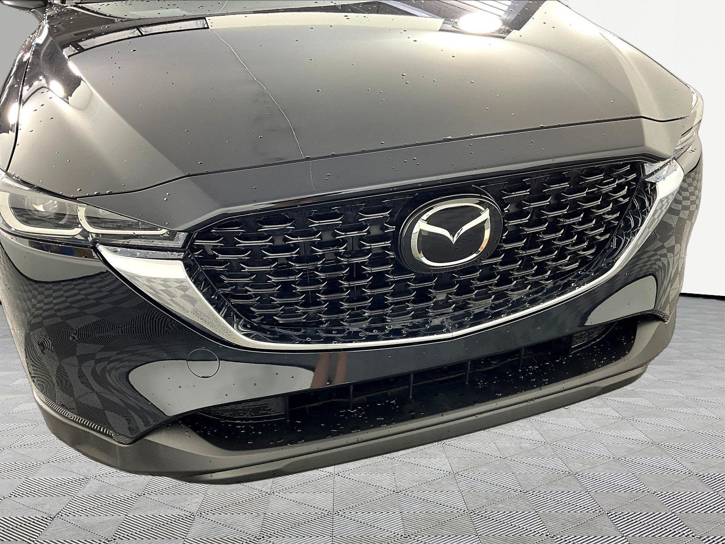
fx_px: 607
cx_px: 362
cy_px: 272
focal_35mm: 29
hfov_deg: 61.7
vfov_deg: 48.2
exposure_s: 1/60
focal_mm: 3
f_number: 1.8
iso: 80
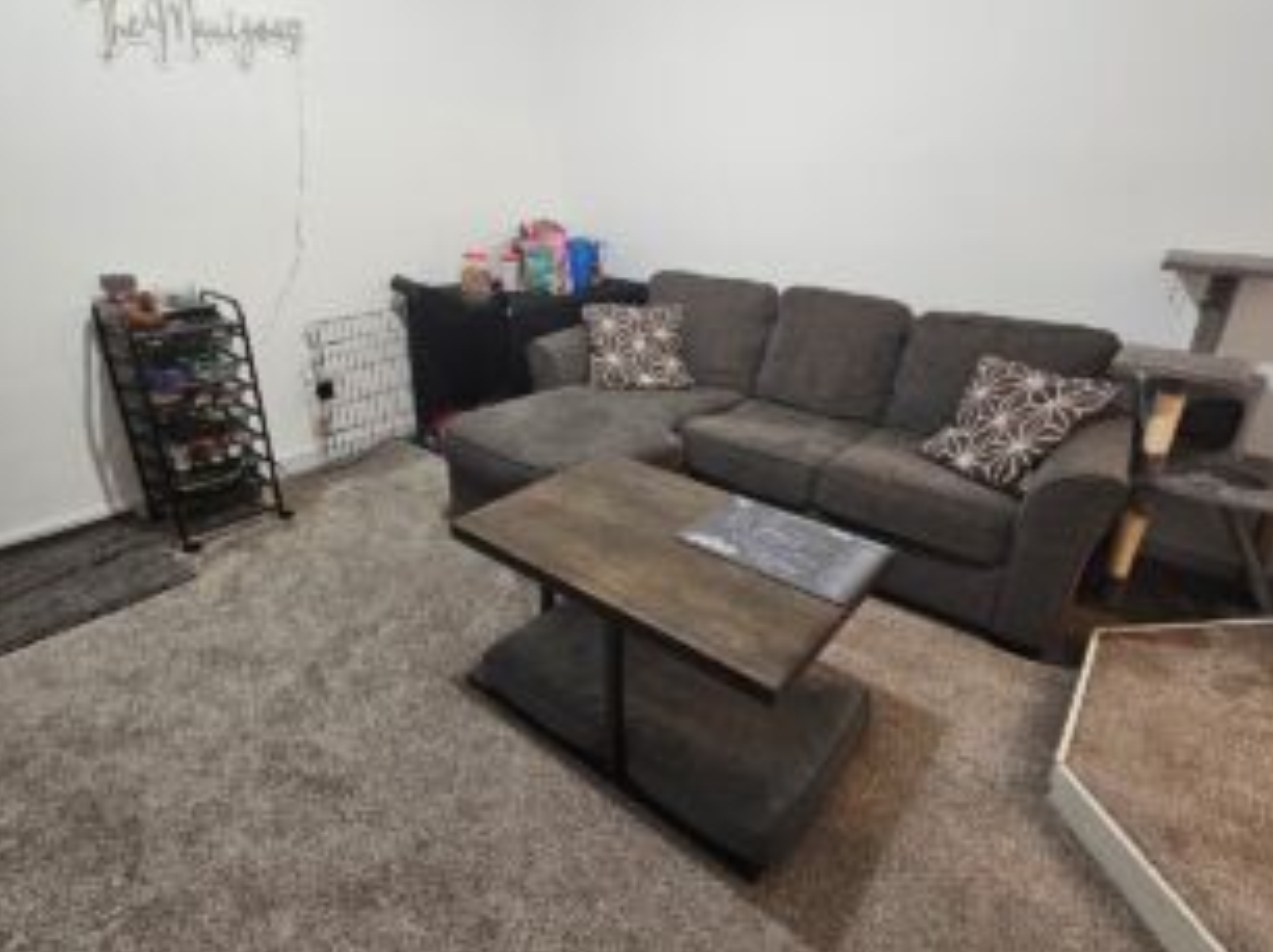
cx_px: 628
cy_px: 420
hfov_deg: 91.1
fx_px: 625
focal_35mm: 17
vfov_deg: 74.4
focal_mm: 2.2
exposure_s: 1/30
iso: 400
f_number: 2.2
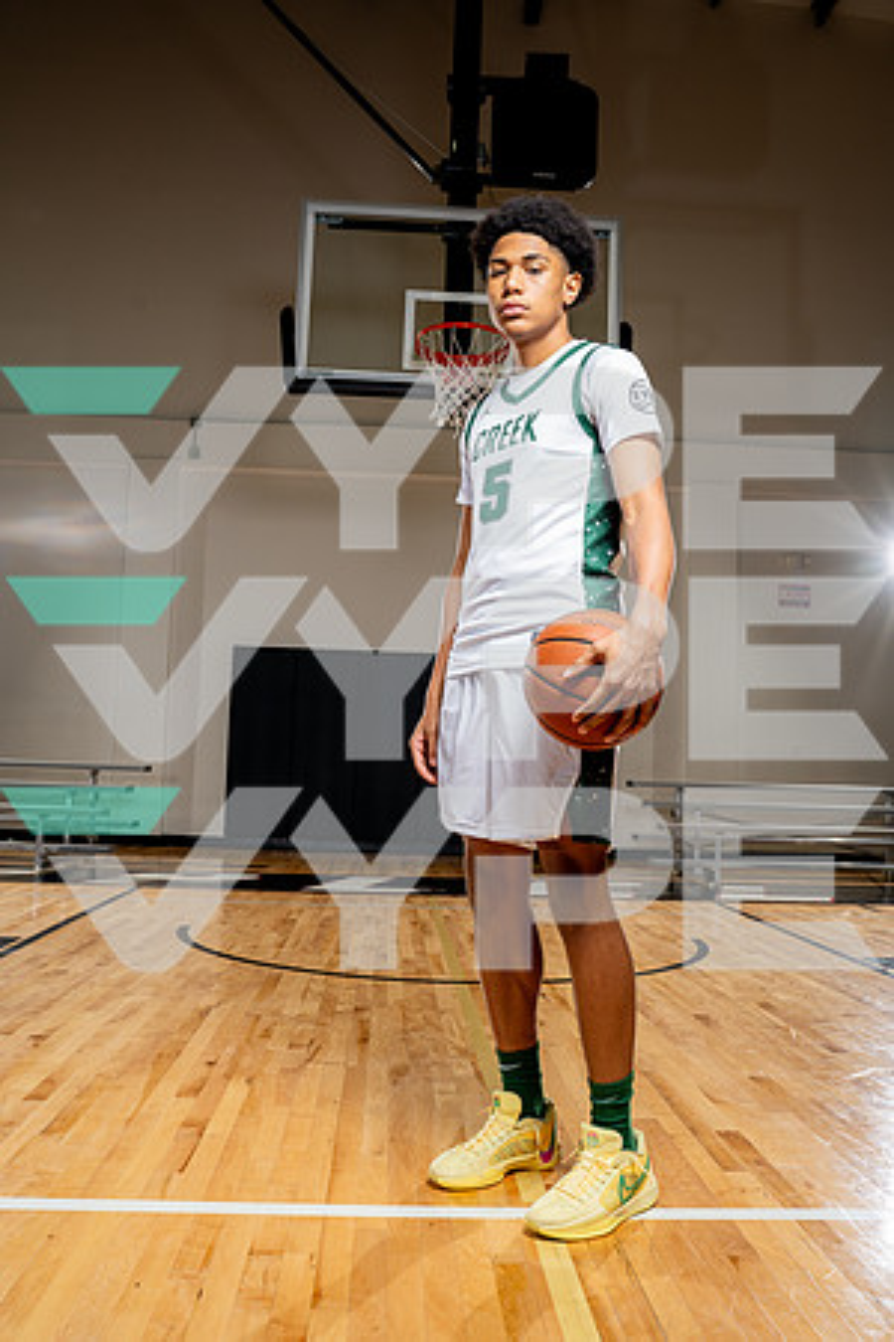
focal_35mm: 30
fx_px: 1117
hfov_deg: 43.6
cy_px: 671
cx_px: 447
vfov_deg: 61.9
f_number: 7.1
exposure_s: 1/250
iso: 250
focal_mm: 30
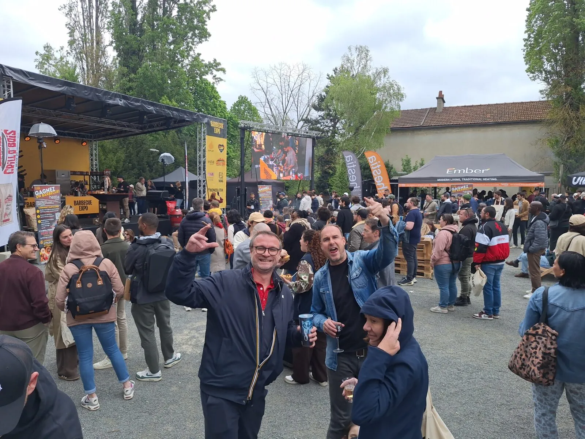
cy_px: 220
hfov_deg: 73.9
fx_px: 389
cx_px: 292
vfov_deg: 58.9
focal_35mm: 23
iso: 25
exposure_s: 1/1064
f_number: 1.8
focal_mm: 5.54
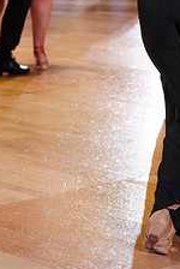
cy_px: -58
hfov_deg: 7.6
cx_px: 196
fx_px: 1353
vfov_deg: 11.1
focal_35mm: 181
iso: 2500
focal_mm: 70
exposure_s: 1/400
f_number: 4
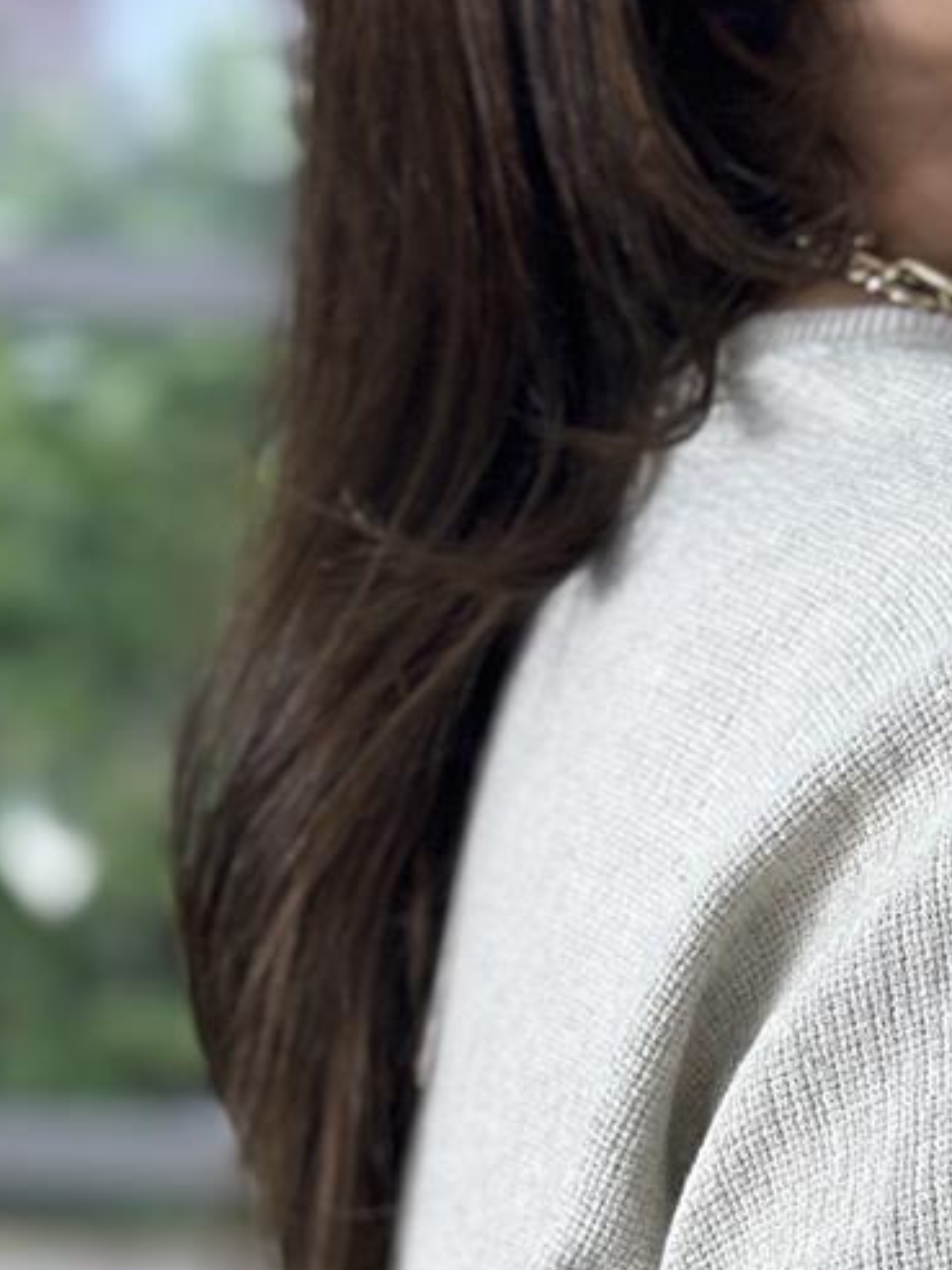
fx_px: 5720
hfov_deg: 9.4
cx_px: 1205
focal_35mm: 156
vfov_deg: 12.1
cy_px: 1846
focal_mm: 6.86
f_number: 1.78
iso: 64
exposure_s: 1/148
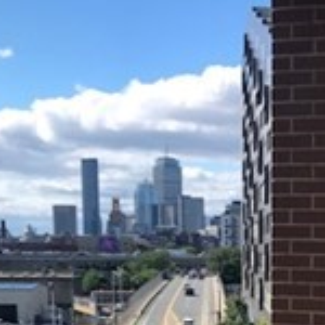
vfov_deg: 20.4
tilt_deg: -9.2
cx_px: 323
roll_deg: -1.1
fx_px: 839
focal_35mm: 79
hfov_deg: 21.2
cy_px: 396
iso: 20
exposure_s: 1/2179
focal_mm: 3.99
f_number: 1.8
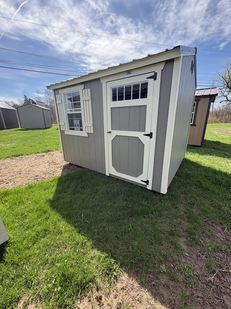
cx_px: 116
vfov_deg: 102.1
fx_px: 125
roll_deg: +1.8
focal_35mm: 14
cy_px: 154
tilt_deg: -15.5
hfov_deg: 85.7
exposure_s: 1/544
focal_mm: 2.22
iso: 40
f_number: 2.2
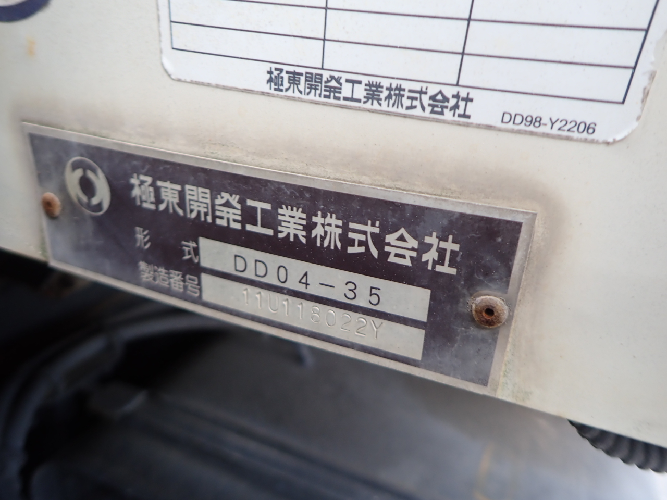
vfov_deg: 54.9
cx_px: 334
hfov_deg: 69.4
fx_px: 482
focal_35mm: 25
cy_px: 250
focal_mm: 4.5
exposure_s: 1/80
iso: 100
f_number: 2
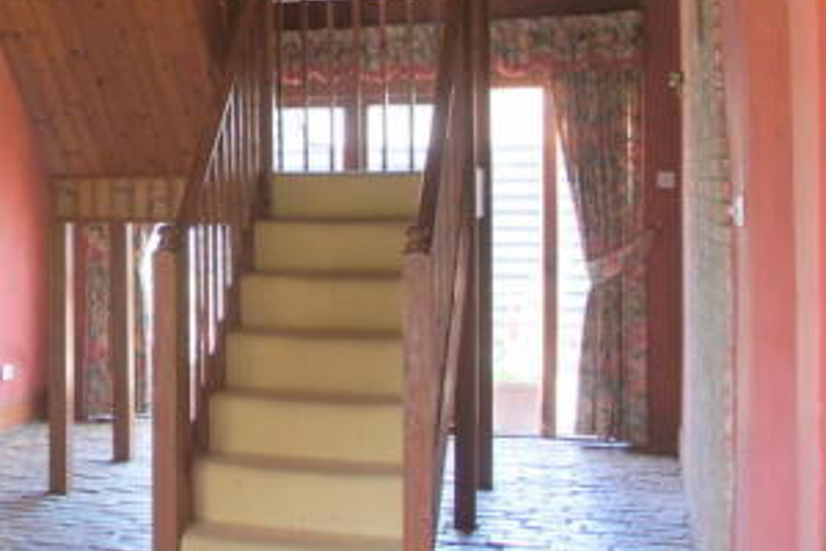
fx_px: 1354
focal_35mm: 59
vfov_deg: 22.9
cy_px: 165
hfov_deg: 30.6
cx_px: -66
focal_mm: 18
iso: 250
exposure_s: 1/30
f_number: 3.5
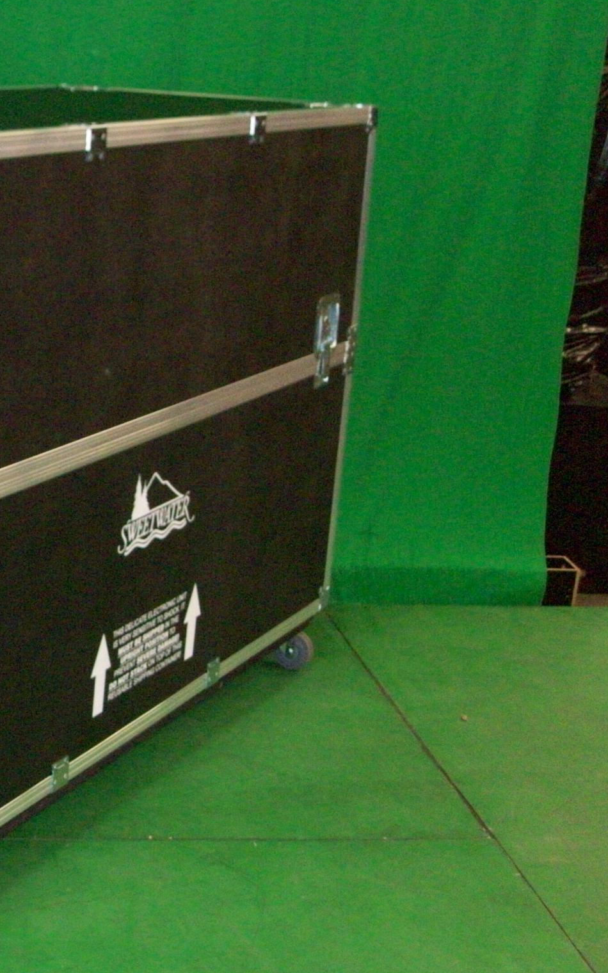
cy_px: 485
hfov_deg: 20.8
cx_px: -31
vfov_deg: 34.0
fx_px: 1591
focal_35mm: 60
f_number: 3.2
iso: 320
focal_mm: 7.1
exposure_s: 1/32.6
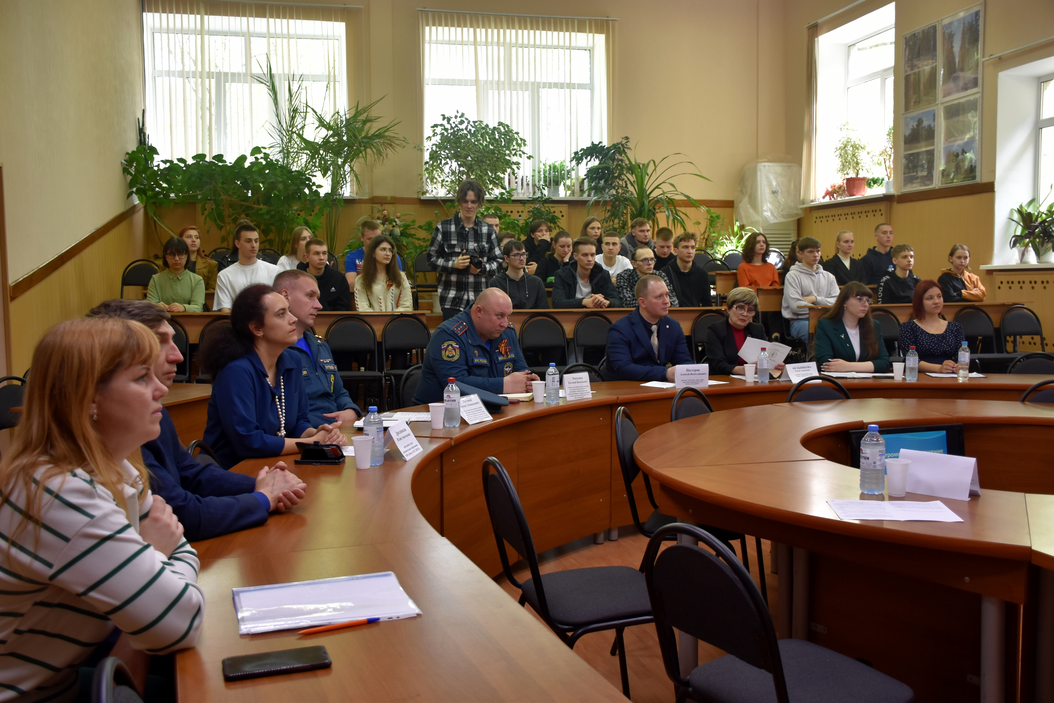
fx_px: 966
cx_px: 527
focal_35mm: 33
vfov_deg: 40.0
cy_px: 352
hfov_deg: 57.2
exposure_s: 1/80
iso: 400
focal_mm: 22
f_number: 4.5
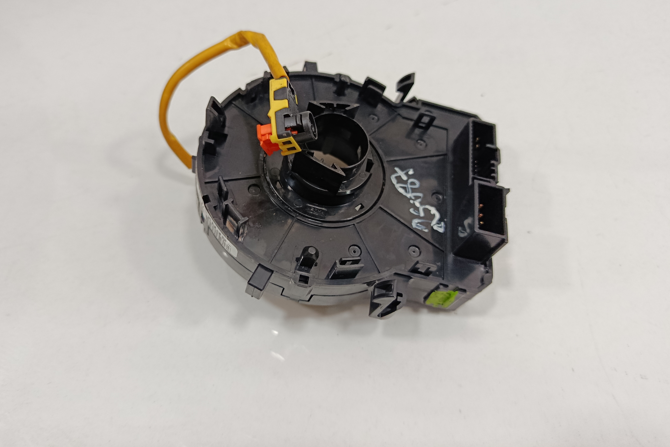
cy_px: 187
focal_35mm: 26
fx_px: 484
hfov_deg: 69.4
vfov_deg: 49.4
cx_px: 323
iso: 1093
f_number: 1.7
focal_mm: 5.24
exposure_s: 1/100
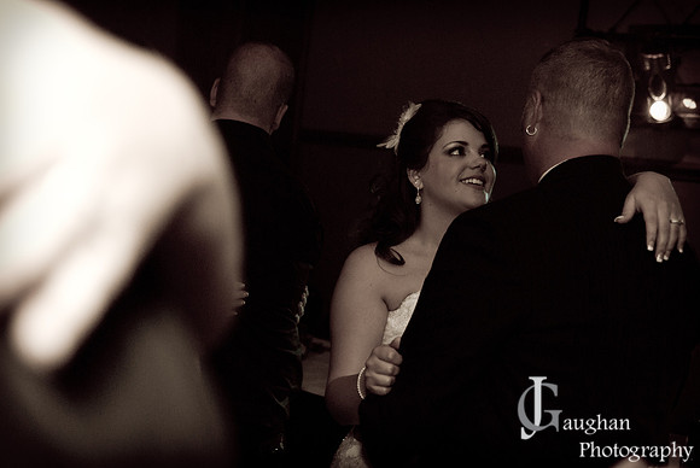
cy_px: 234
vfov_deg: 23.8
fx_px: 1109
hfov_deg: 35.0
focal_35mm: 57
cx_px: 350
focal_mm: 38
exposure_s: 1/60
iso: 640
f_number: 2.8
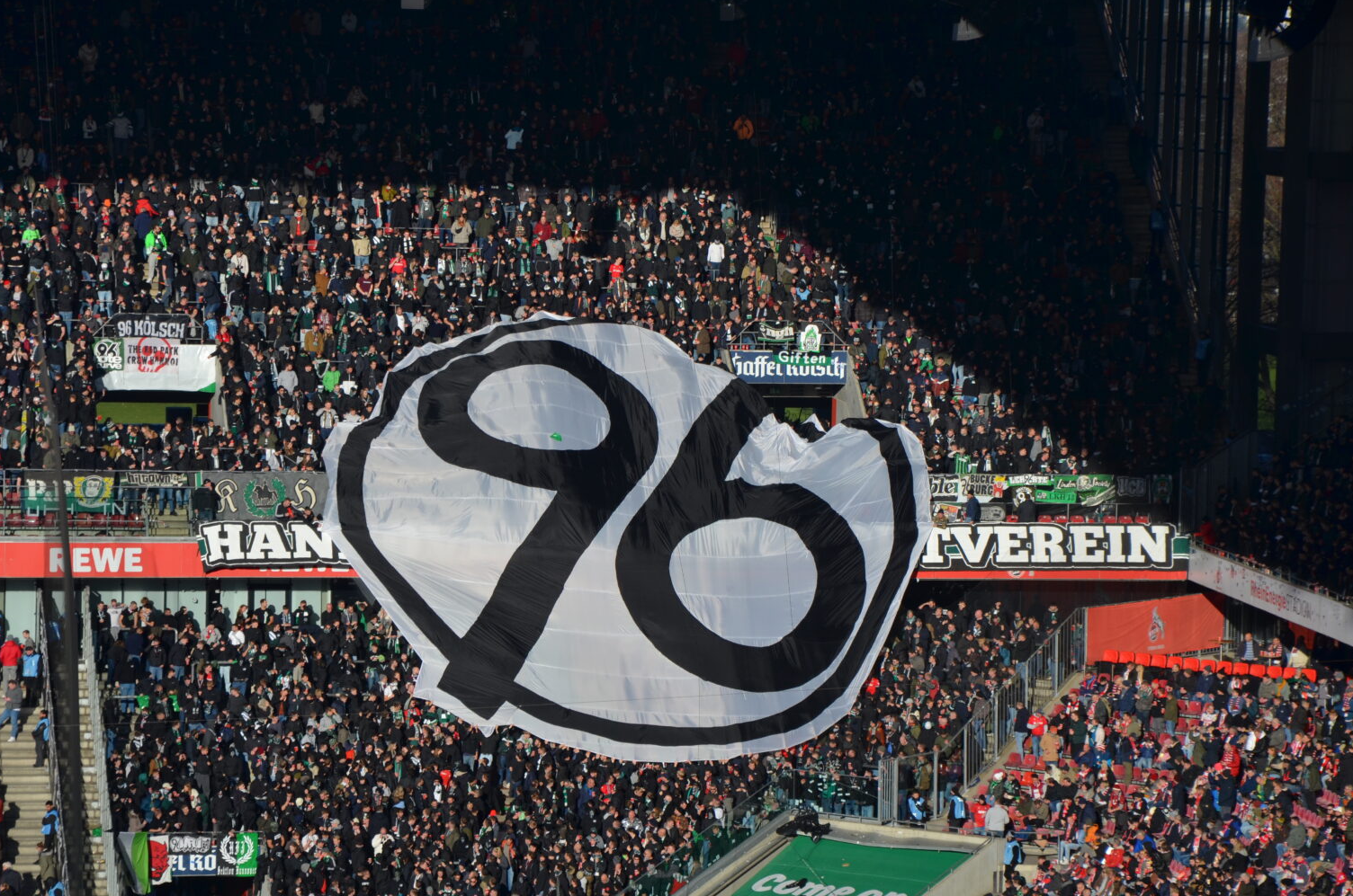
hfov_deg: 12.3
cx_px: 640
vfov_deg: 8.2
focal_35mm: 168
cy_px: 459
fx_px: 6285
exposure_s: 1/1000
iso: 200
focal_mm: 105
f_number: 8
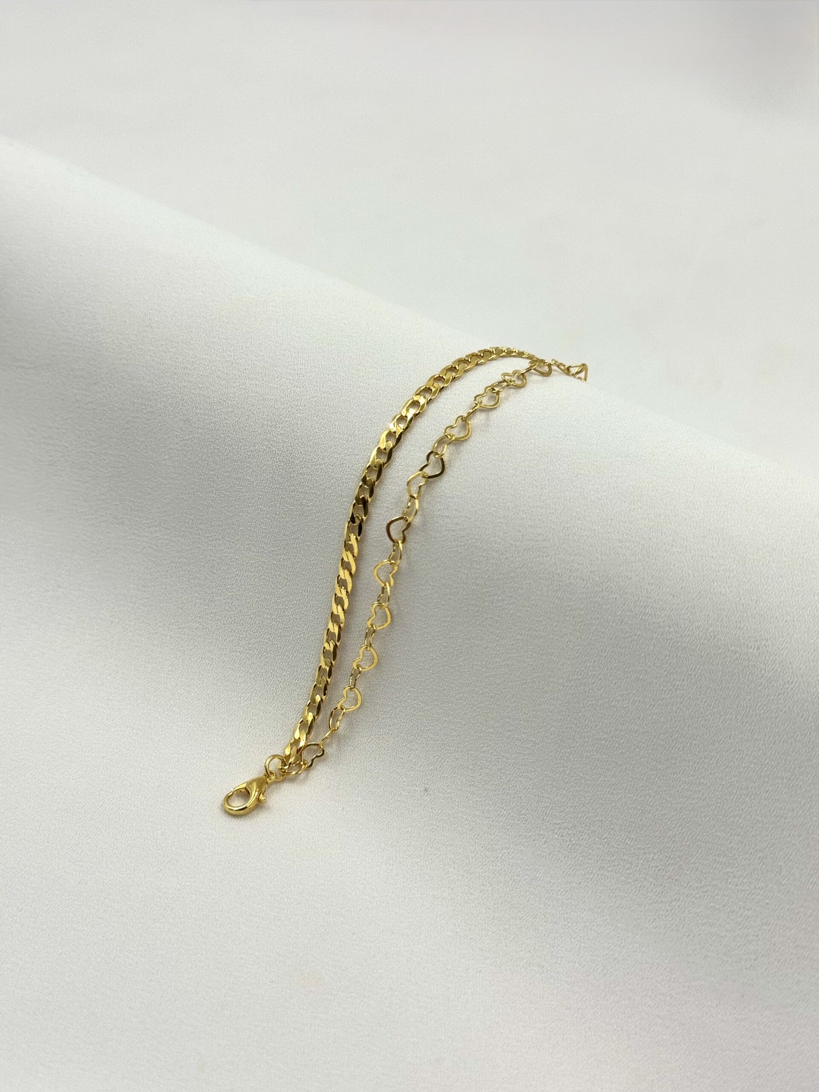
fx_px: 1514
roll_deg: -1.1
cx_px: 410
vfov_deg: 39.7
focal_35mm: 48
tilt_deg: -36.9
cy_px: 546
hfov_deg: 30.3
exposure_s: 1/913
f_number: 1.78
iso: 64
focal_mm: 6.76
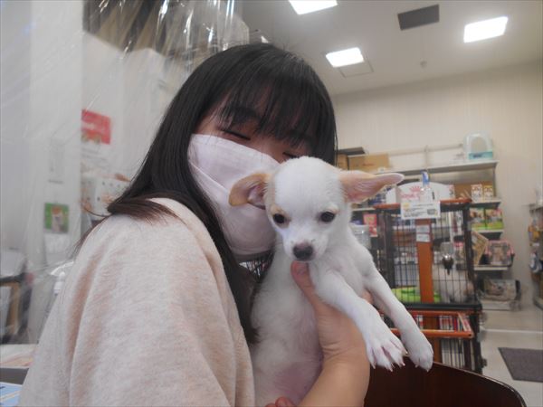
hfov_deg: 67.3
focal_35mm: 26
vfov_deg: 53.1
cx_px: 272
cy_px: 204
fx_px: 408
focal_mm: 4.6
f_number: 3.2
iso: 80
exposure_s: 1/50
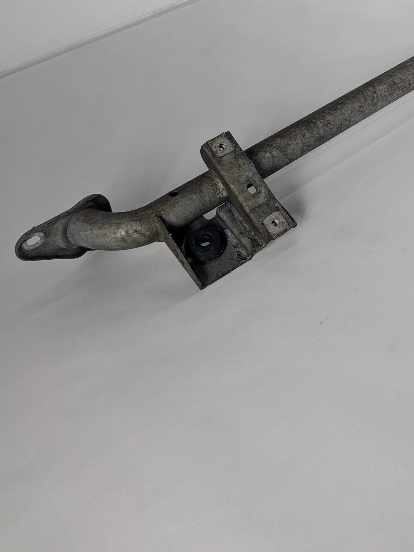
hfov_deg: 35.8
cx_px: 322
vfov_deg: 45.3
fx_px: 622
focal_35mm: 39
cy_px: 104
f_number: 1.7
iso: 40
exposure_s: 1/450
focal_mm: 4.53
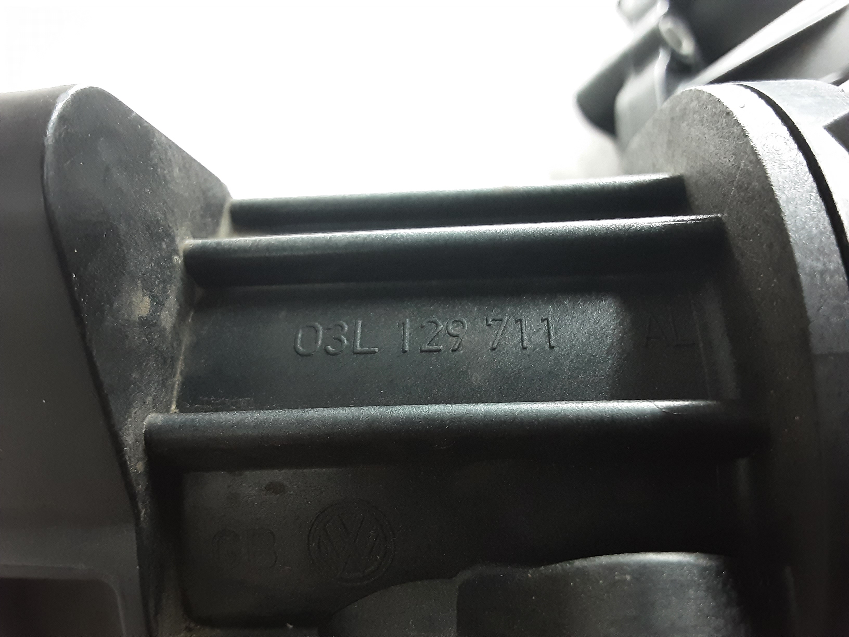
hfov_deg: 65.3
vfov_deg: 51.4
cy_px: 318
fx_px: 662
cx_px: 424
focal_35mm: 27
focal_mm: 2.91
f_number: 1.9
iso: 250
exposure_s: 1/25
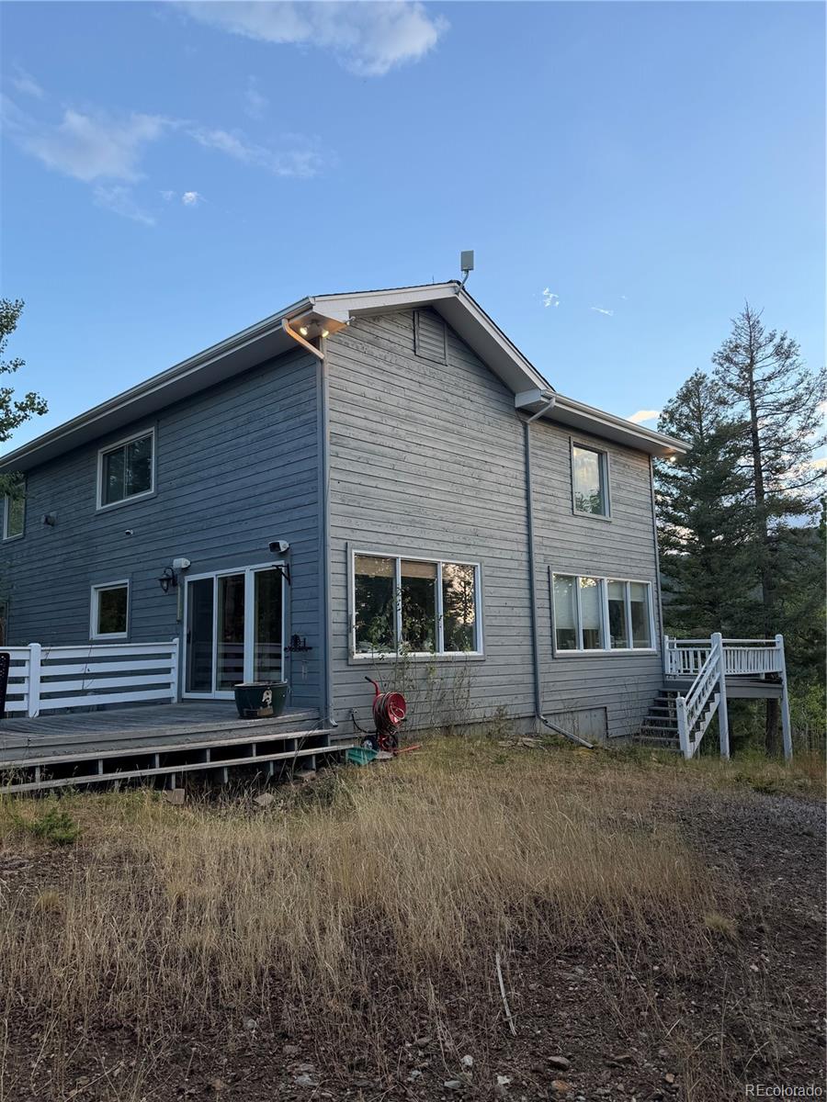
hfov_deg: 56.8
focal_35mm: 24
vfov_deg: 71.6
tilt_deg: +7.1
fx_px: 765
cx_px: 414
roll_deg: +1.6
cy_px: 551
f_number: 1.78
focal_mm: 6.76
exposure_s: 1/510
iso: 80
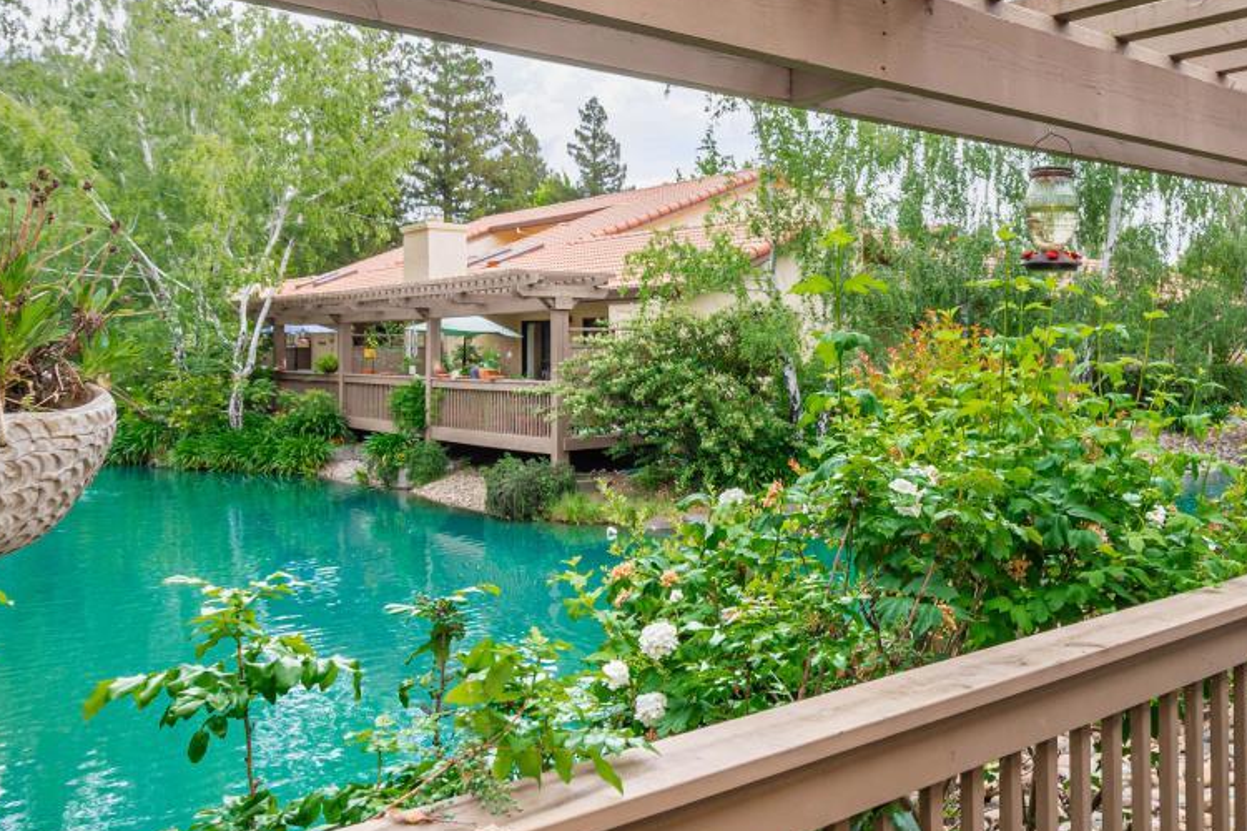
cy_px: 354
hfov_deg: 59.3
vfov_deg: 43.5
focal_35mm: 30
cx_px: 906
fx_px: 1039
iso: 200
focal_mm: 10
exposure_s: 1/250
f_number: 6.3
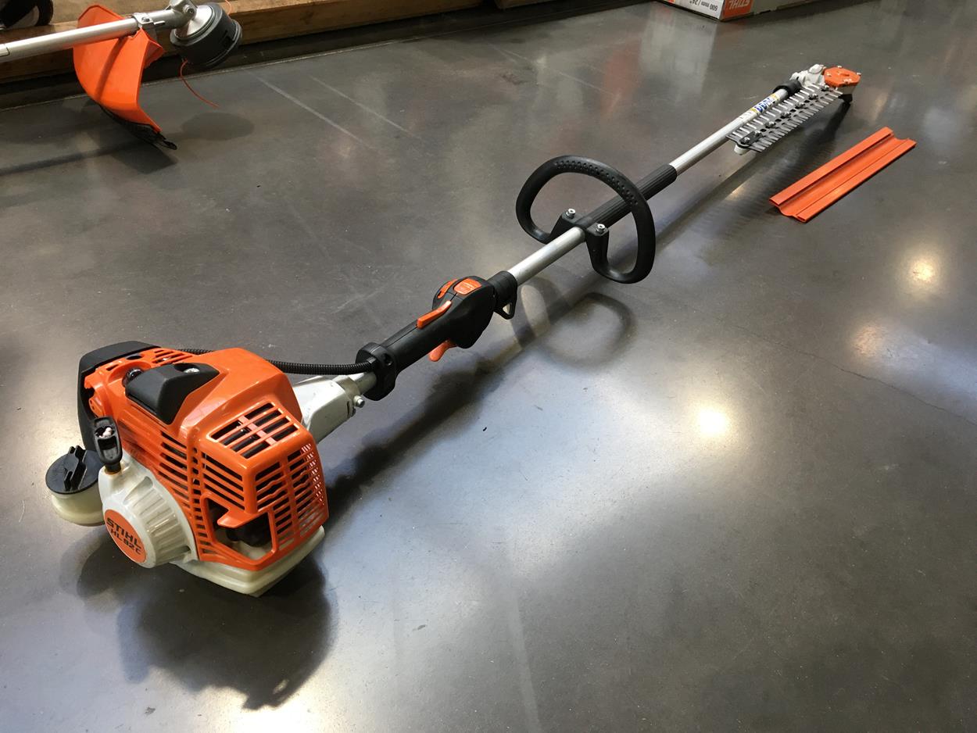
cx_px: 488
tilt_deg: -36.1
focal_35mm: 29
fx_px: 819
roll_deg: -6.1
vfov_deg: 48.2
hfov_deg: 61.7
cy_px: 366
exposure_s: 1/33
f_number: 2.2
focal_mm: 4.15
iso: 64
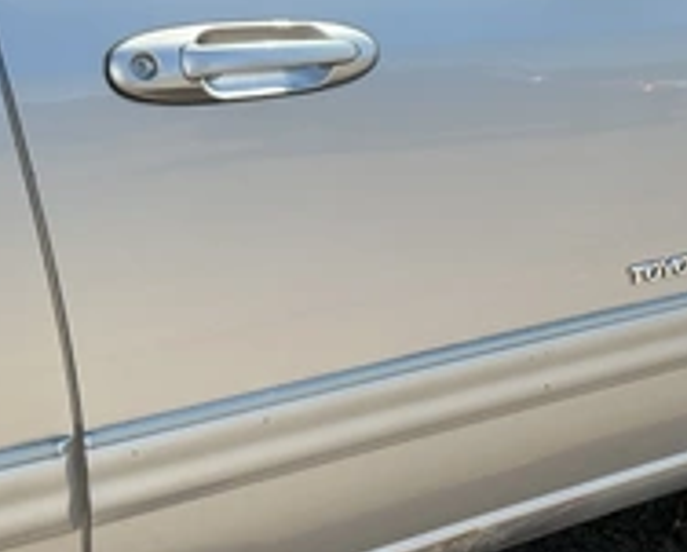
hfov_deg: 32.0
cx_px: 497
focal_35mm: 58
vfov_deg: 26.3
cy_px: 271
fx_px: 1181
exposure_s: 1/781
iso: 25
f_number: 1.8
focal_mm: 3
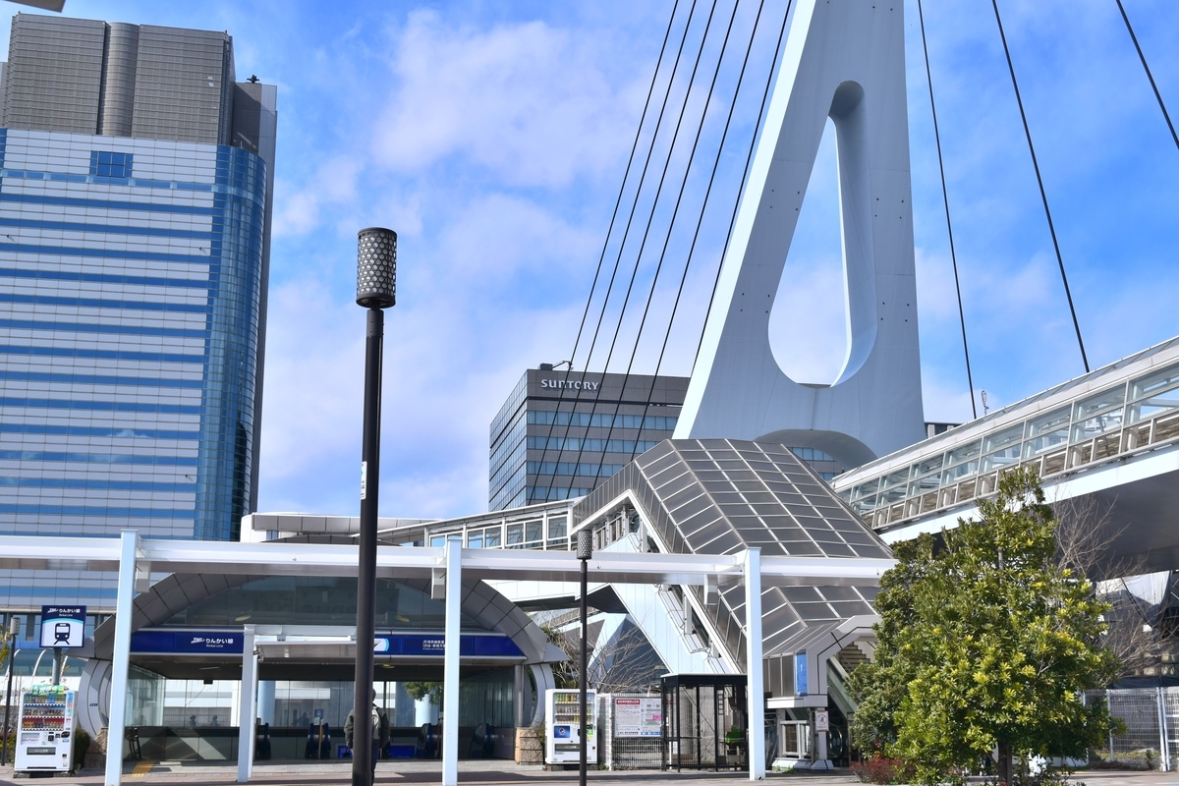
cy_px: 393
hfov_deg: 53.1
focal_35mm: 36
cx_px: 590
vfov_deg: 36.9
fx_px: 1179
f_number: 6.3
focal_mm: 24
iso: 100
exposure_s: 1/800
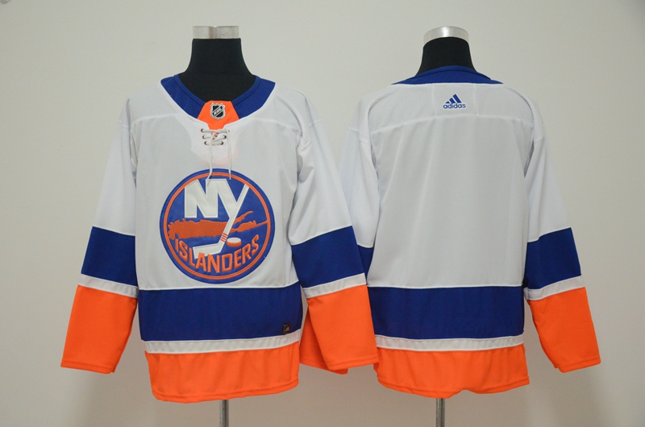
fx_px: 939
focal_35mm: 52
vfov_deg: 25.6
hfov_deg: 37.9
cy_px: 214
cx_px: 322
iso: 4000
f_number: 5
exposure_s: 1/100
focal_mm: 35
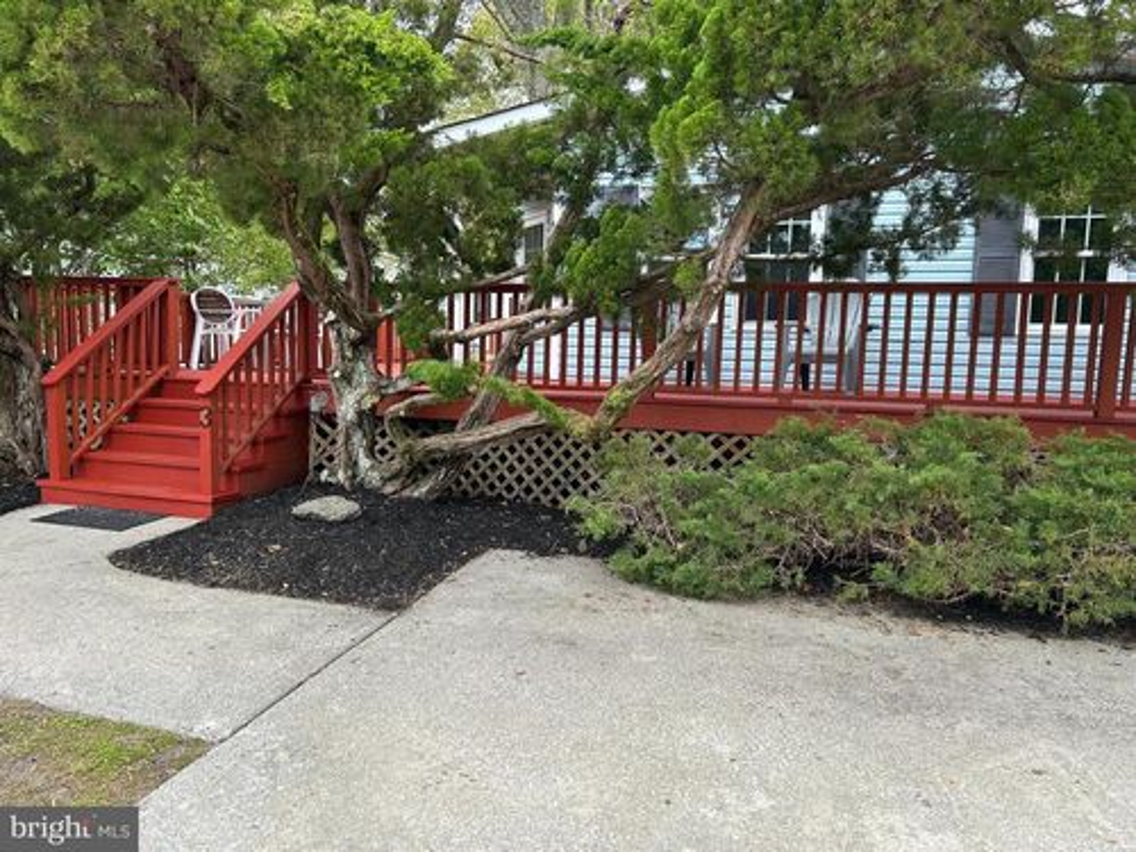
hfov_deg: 67.3
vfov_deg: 53.1
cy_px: 426
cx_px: 568
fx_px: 853
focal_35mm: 26
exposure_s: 1/411
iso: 50
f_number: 1.5
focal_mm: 5.7
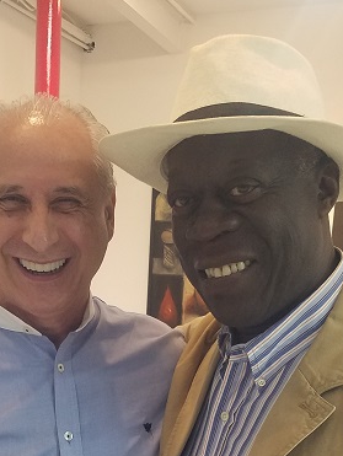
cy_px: 442
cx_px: 133
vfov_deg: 32.0
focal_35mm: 56
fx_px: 739
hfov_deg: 26.1
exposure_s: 1/40
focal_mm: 4.2
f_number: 1.7
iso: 160
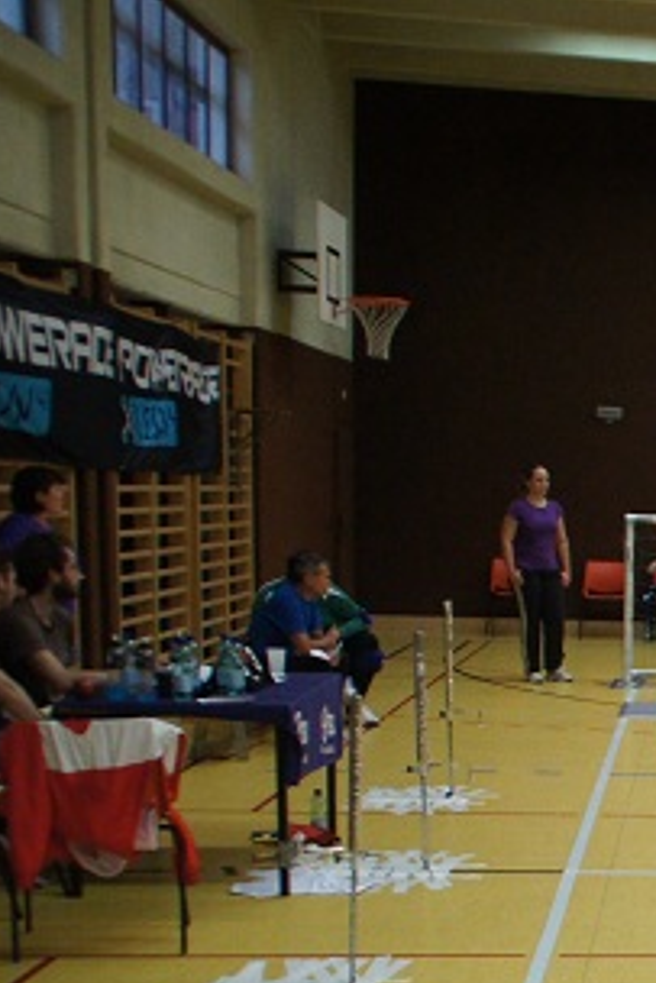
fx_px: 1938
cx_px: 1280
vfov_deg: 27.6
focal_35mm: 71
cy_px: 857
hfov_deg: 15.6
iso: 1600
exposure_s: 1/125
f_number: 3.5
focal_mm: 18
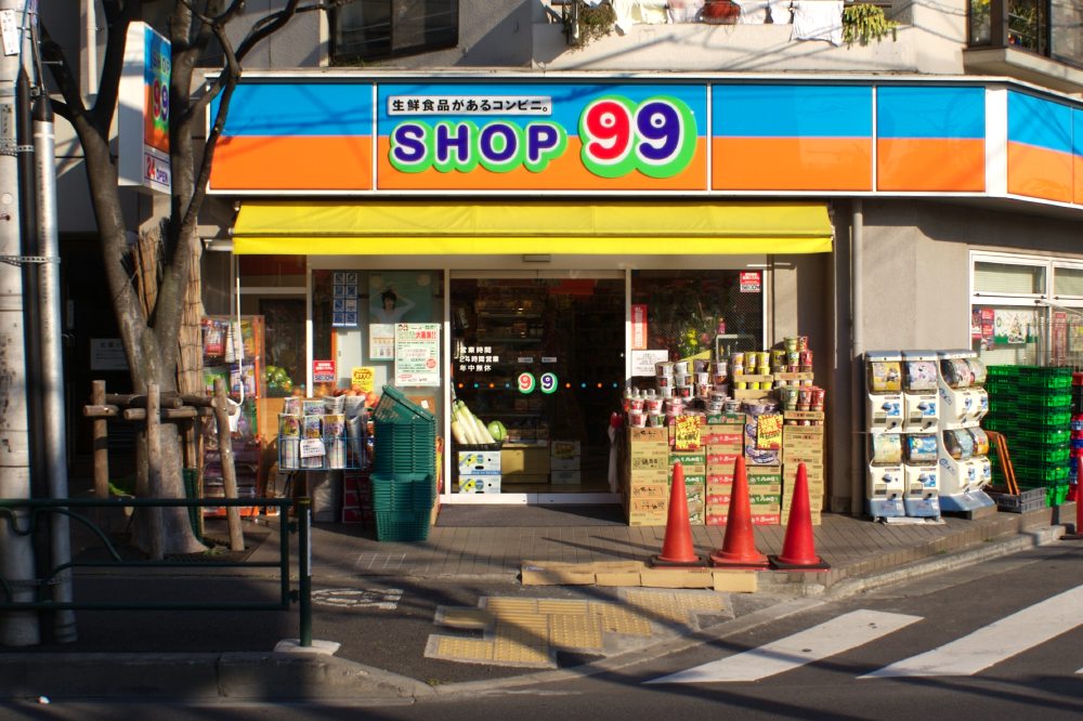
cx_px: 542
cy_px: 360
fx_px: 1173
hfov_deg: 49.6
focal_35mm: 39
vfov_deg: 34.2
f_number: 9
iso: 100
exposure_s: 1/200
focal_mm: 26
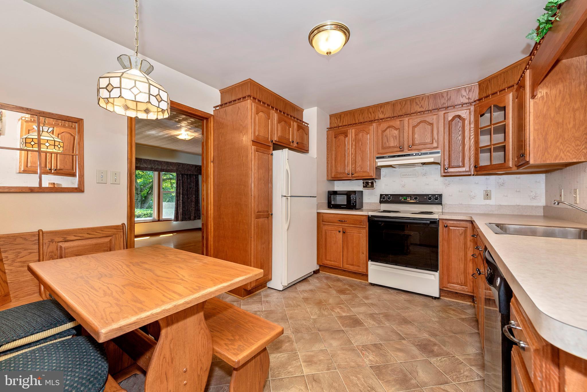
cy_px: 196
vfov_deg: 81.3
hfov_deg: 104.2
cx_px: 294
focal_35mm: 14
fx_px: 228
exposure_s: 1/60
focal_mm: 14
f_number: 8
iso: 320
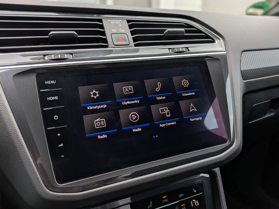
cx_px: 140
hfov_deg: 71.6
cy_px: 104
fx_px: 193
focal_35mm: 24
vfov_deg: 56.8
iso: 30
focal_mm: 4.53
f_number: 1.7
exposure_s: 1/181
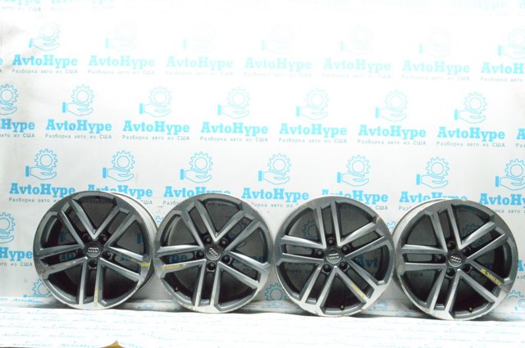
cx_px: 262
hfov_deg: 46.5
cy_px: 174
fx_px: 612
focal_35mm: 42
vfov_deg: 31.8
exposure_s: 1/60
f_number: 20
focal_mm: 28
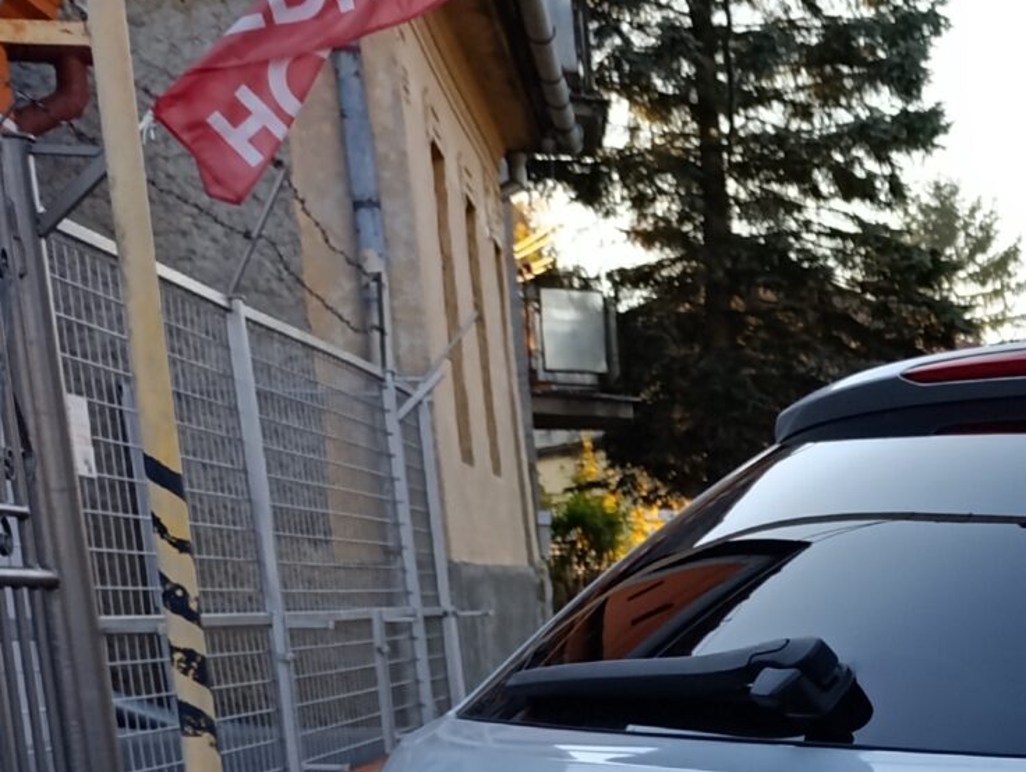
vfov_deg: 17.0
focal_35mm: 80
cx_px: 1695
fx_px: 2374
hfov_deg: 19.8
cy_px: 1088
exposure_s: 1/101
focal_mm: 6.14
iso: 50
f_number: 1.6
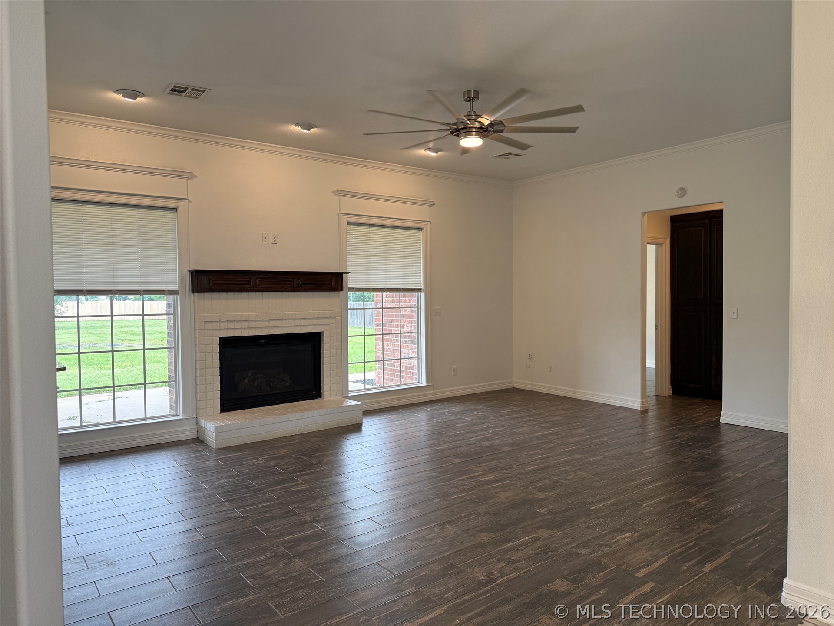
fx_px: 578
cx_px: 417
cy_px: 313
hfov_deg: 71.6
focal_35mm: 24
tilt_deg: -1.7
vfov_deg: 56.8
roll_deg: +0.4
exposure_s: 1/120
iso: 100
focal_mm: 6.76
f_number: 1.78
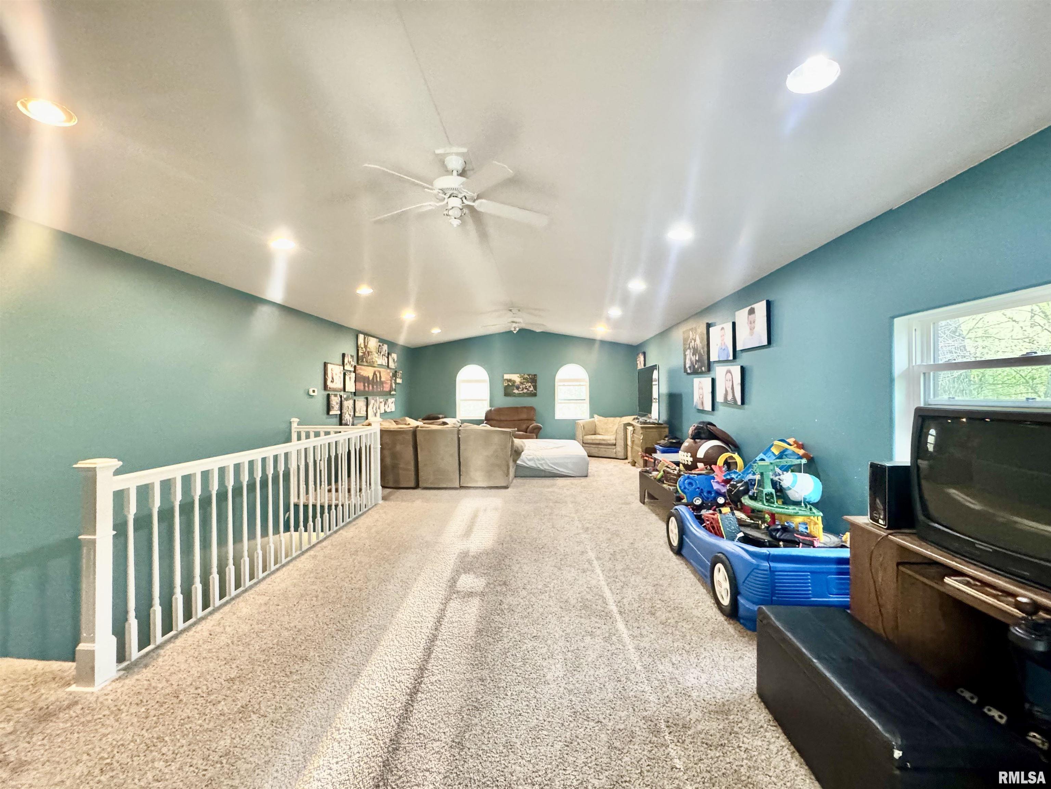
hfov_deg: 102.1
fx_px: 425
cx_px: 526
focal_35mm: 14
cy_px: 394
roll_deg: -0.7
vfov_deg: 85.7
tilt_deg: -1.5
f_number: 2.2
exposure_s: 1/60
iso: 640
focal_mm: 2.22
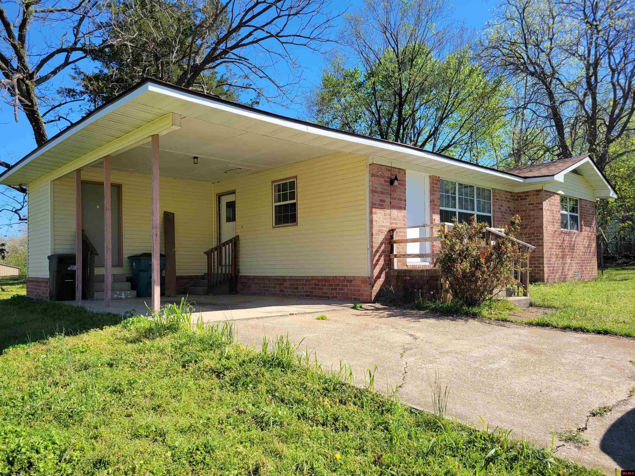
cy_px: 238
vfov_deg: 53.1
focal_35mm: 26
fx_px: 477
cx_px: 318
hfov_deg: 67.3
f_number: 1.8
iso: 40
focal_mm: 5.4
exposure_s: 1/1410
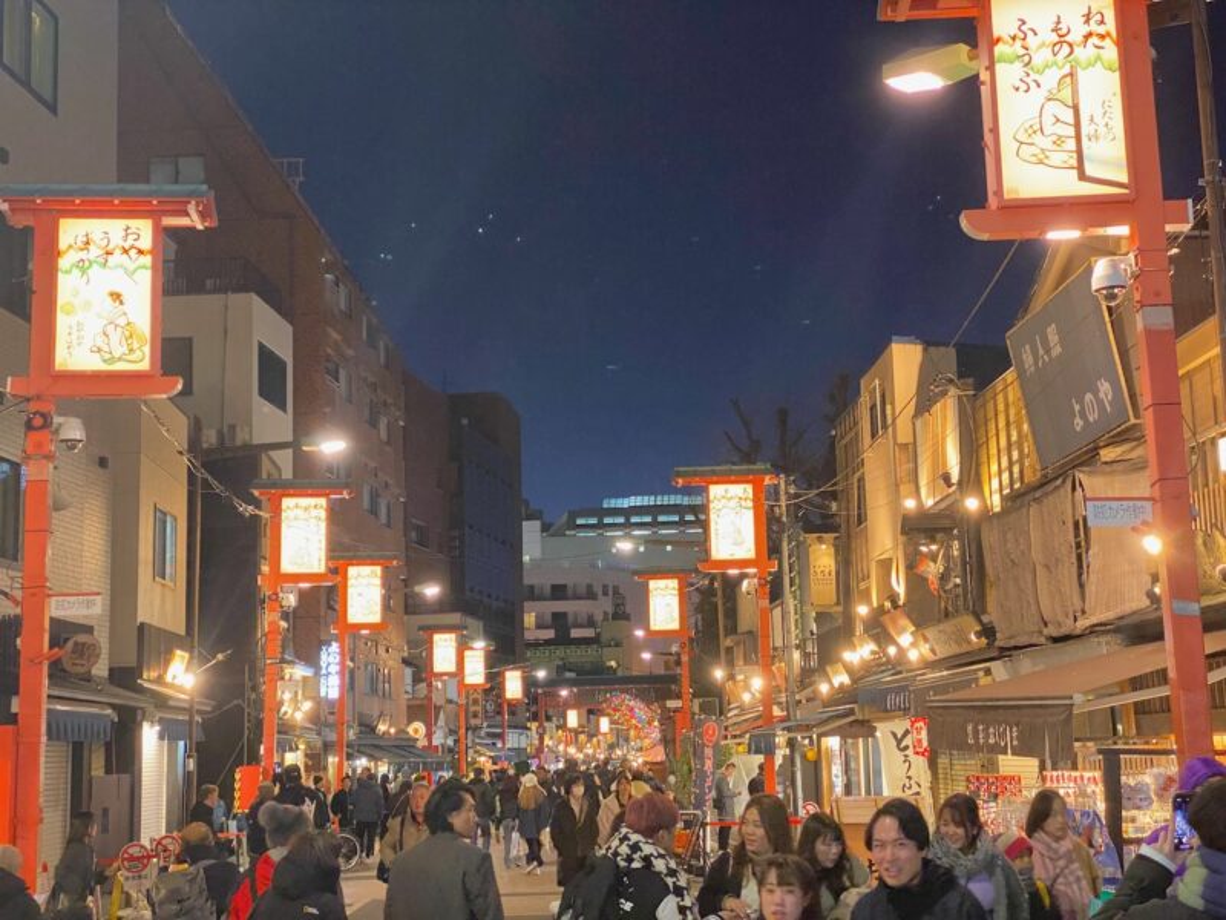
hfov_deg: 36.8
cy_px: 460
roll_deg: +1.4
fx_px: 1842
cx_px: 613
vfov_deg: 28.0
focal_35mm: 52
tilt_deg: +9.5
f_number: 2
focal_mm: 6
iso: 640
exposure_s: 1/33
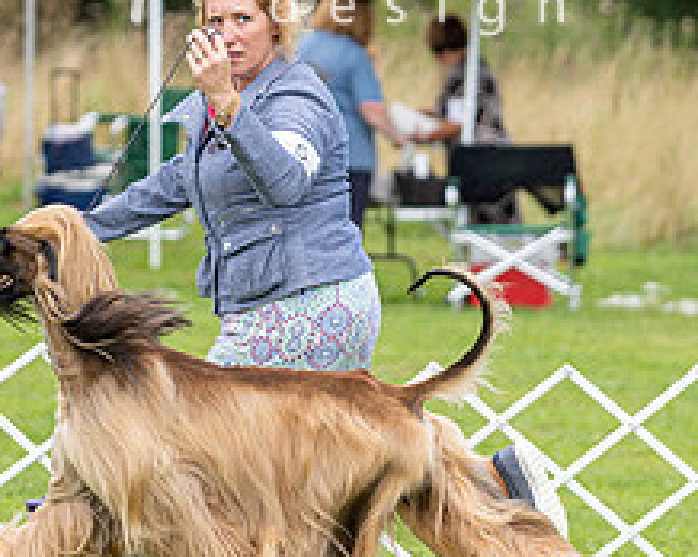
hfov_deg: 4.7
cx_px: 166
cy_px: 104
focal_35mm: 410
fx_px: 8462
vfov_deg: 3.8
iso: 320
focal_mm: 164
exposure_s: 1/1000
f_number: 4
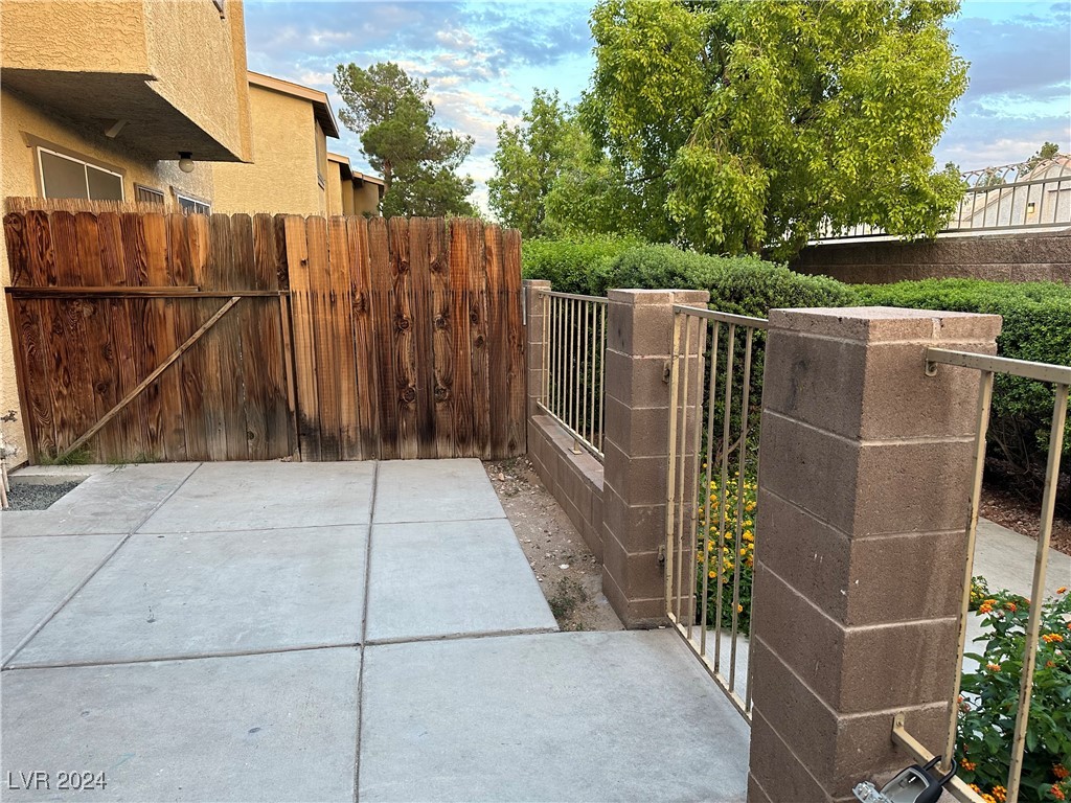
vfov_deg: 56.8
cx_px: 536
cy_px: 402
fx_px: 743
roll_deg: +1.4
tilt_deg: -9.9
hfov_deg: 71.6
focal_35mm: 24
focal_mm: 6.86
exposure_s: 1/121
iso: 160
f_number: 1.78
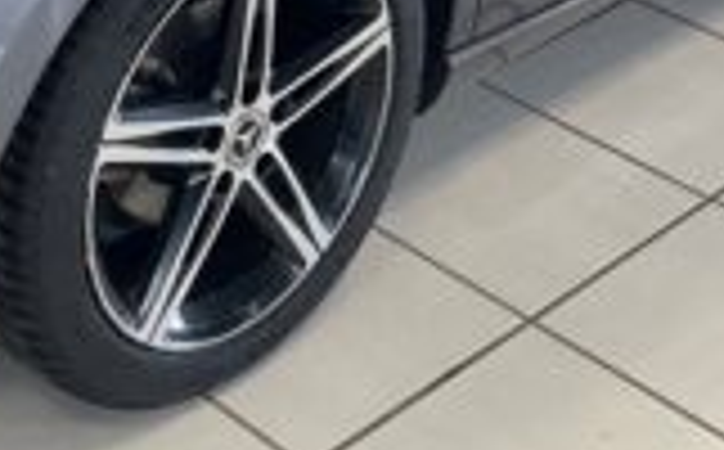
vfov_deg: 11.9
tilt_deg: -16.7
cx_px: 202
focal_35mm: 103
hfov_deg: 20.1
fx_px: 2029
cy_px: -302
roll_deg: -0.6
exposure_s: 1/121
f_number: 1.6
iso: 100
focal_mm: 4.2
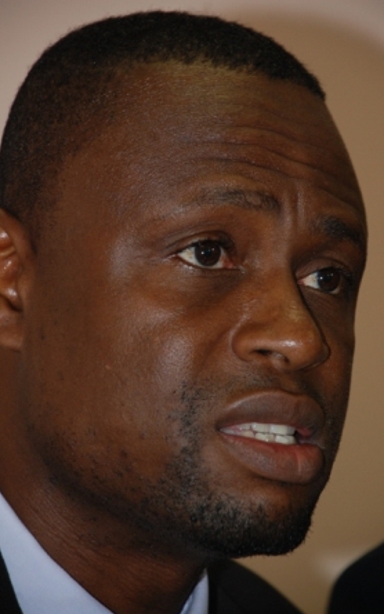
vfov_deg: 10.1
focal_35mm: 208
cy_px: 308
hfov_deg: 6.3
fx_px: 3476
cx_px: 195
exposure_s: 1/60
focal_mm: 135
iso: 400
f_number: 5.6
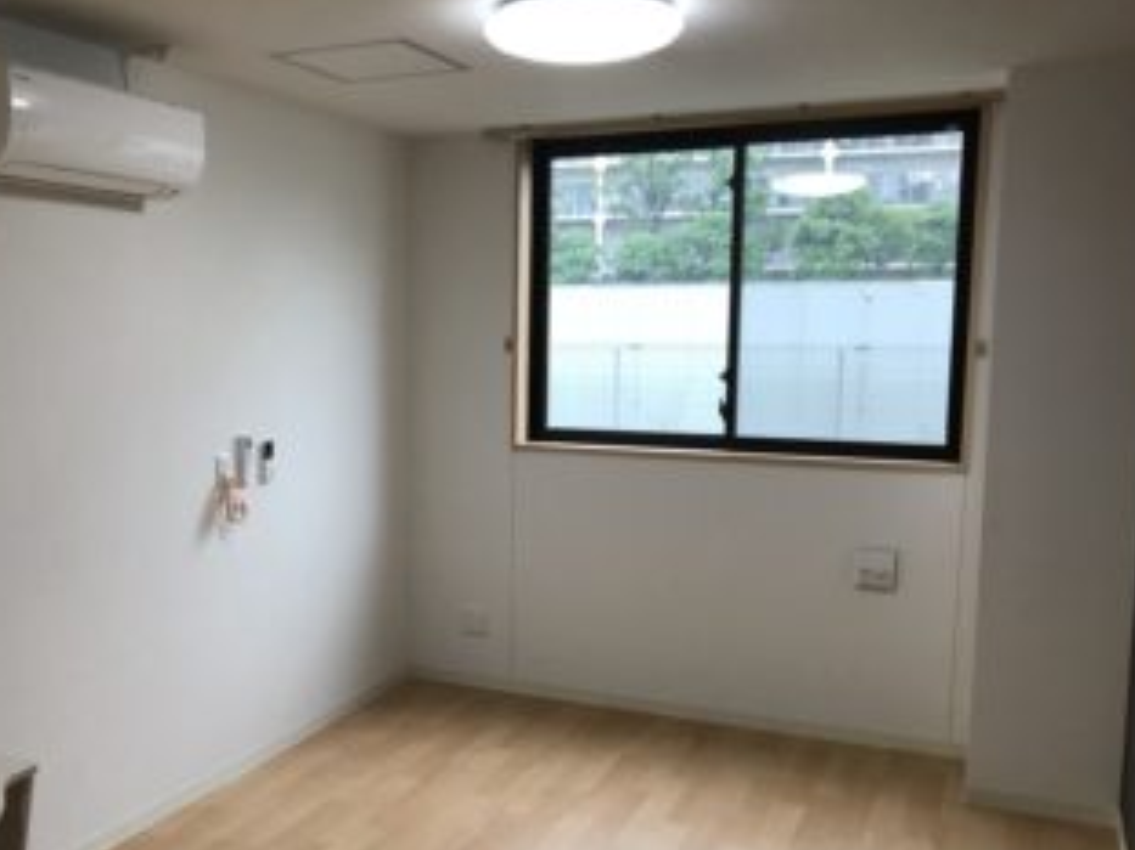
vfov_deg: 39.6
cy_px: 474
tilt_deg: -7.3
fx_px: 1180
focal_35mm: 36
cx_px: 445
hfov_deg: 51.0
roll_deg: +0.3
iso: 40
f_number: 1.8
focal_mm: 3.99
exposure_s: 1/100
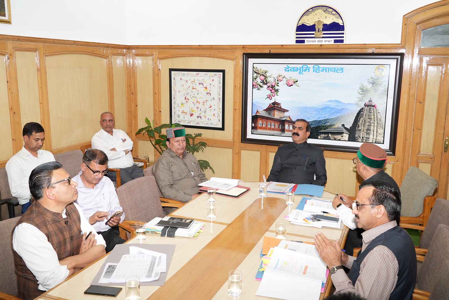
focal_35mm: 33
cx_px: 224
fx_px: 412
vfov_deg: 40.0
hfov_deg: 57.2
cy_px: 150
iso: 1000
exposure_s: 1/125
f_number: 7.1
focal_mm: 33
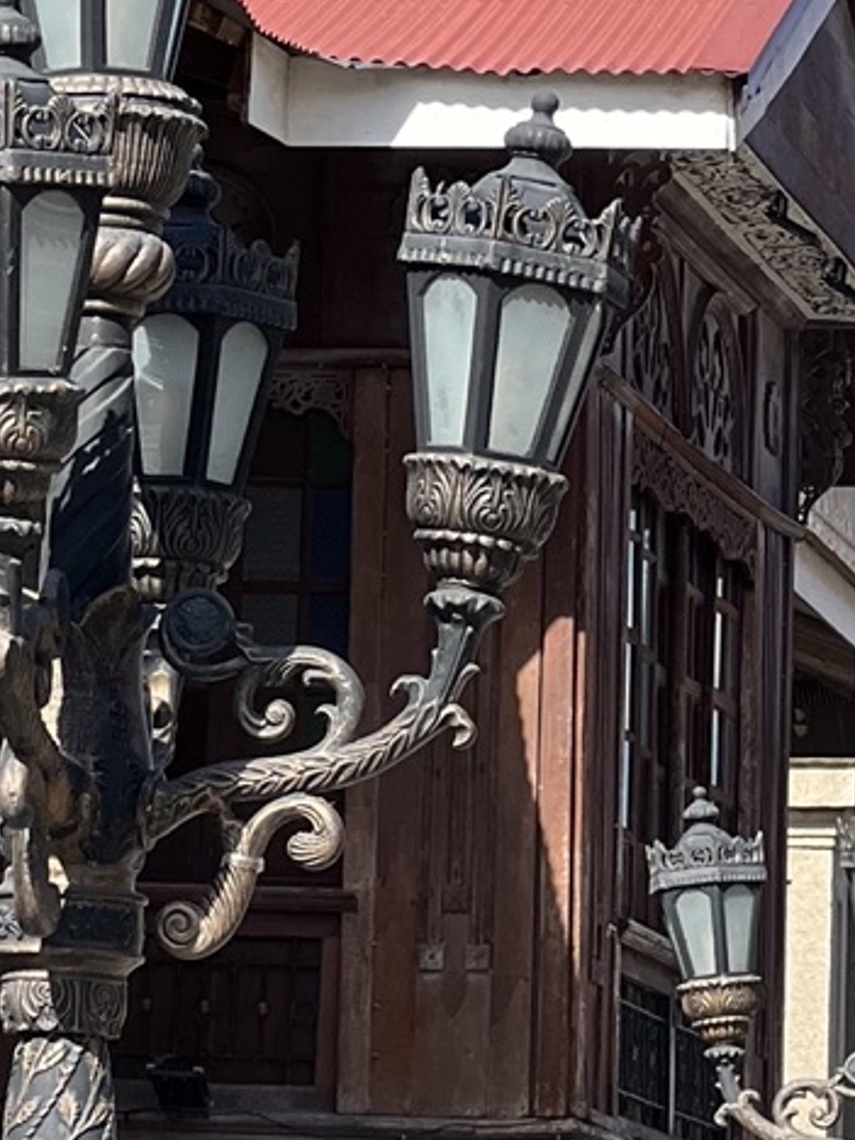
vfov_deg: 8.0
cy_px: 1118
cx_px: 474
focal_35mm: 247
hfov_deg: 6.0
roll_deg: -2.2
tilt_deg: +4.6
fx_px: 8134
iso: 32
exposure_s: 1/552
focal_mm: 9
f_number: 2.8
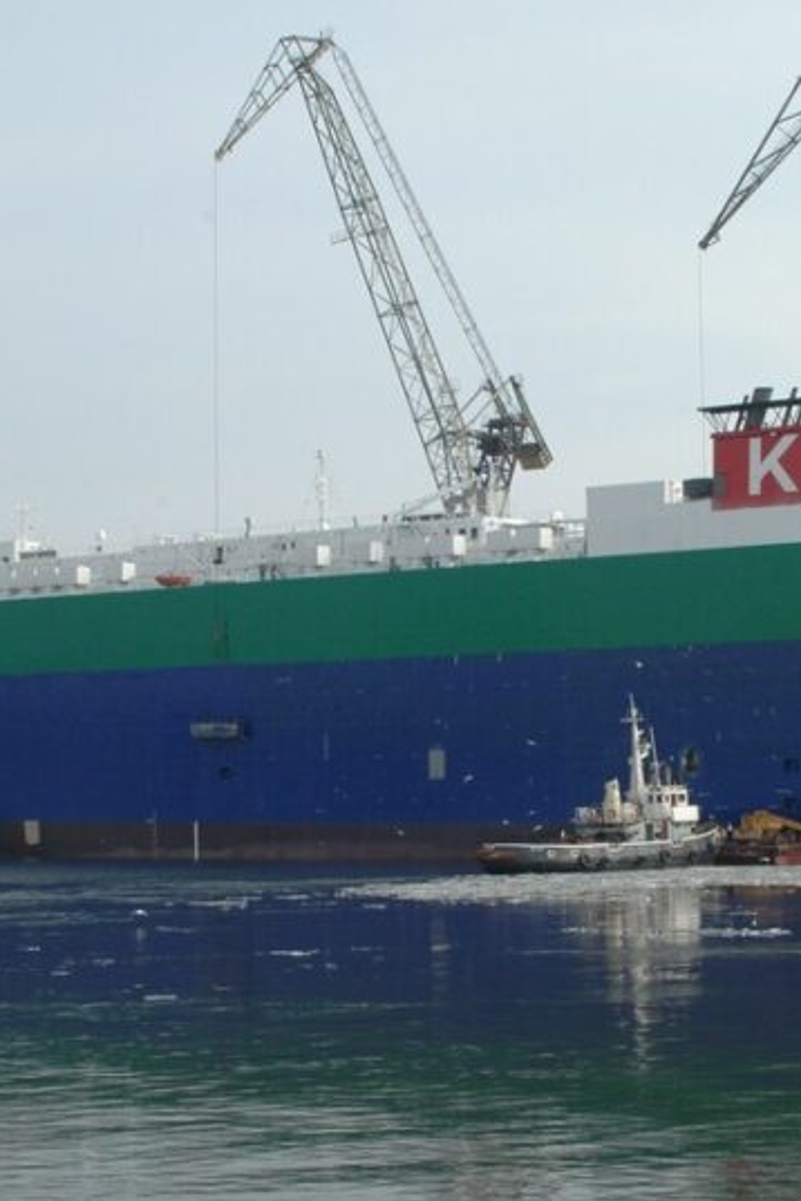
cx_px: 423
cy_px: 685
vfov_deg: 24.5
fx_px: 2768
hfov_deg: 16.5
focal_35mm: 83
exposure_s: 1/160
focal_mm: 29
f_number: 14
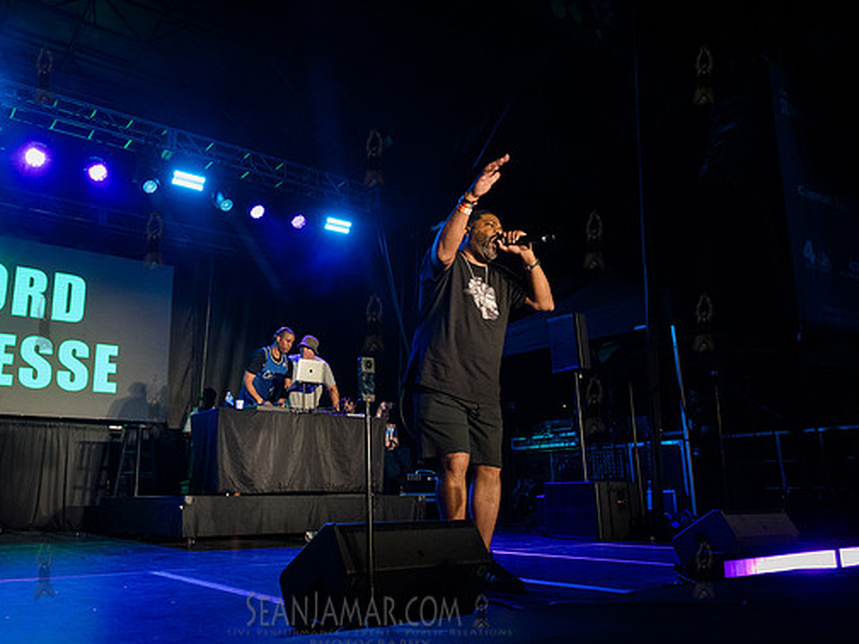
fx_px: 695
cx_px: 358
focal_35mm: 28
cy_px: 321
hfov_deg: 63.1
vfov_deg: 49.7
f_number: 4
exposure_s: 1/500
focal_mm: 24
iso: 4000
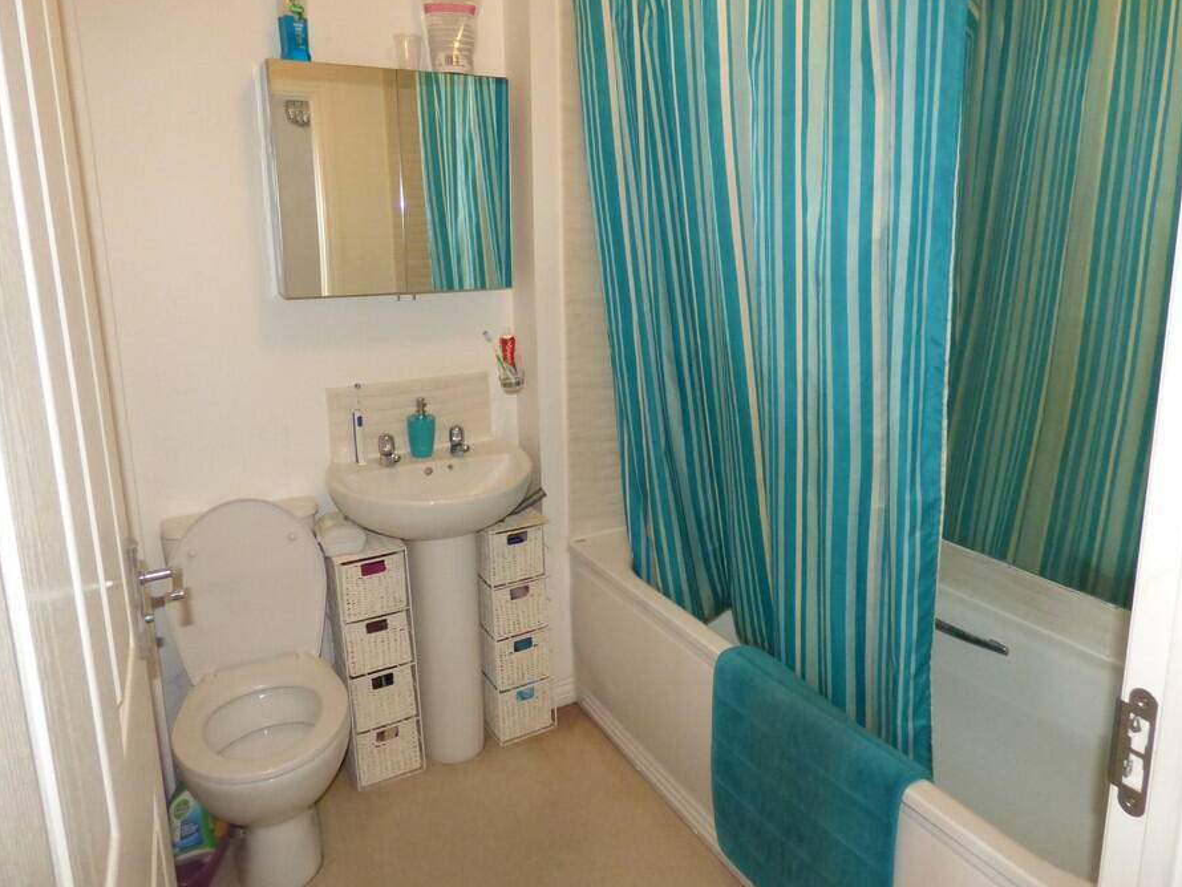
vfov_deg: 58.7
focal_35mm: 23
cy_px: 388
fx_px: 786
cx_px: 591
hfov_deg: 73.9
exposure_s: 1/80
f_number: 2.8
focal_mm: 3.58
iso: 800
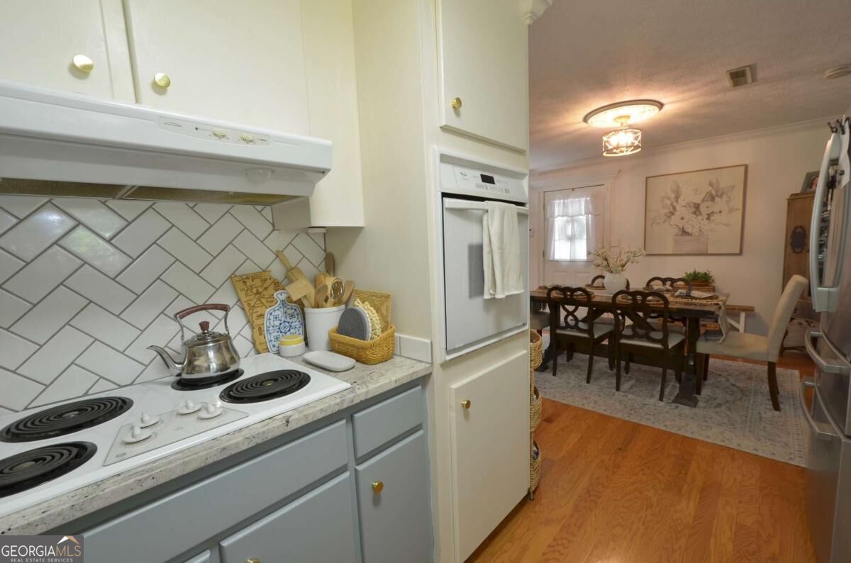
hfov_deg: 100.5
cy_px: 282
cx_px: 426
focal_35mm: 15
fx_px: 354
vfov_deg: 77.0
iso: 200
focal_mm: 10
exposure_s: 1/2
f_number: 8
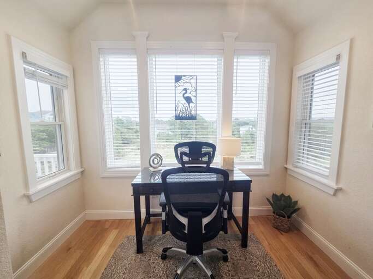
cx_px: 186
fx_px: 140
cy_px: 140
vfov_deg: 89.9
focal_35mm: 13
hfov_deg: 106.2
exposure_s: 1/60
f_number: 2.2
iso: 50
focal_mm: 2.2
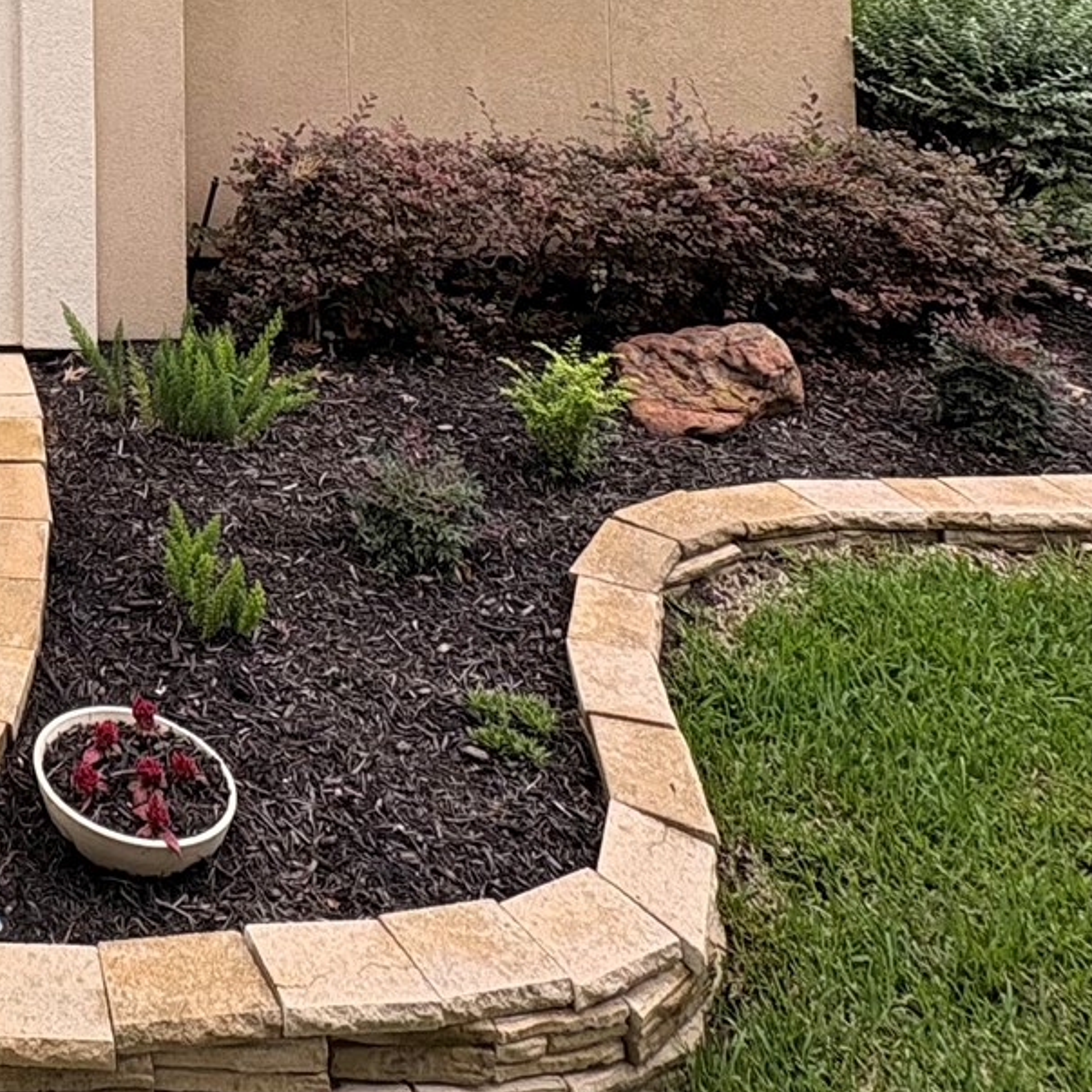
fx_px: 1499
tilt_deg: +4.5
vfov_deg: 31.6
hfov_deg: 32.1
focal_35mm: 42
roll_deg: -0.2
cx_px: -270
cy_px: -299
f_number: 2.2
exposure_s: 1/211
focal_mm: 2.22
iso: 40
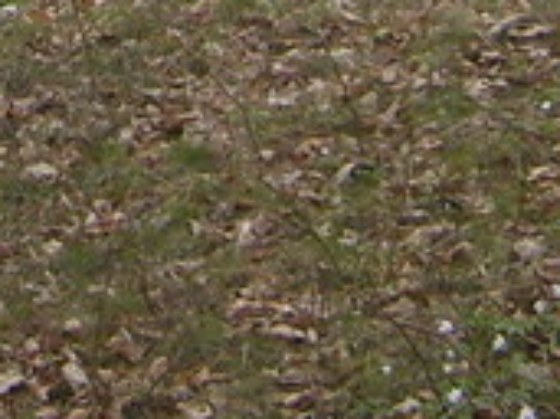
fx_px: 3185
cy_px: -432
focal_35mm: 197
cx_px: -180
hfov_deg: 9.8
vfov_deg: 7.2
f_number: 2.8
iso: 80
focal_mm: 5.8
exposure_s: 1/350
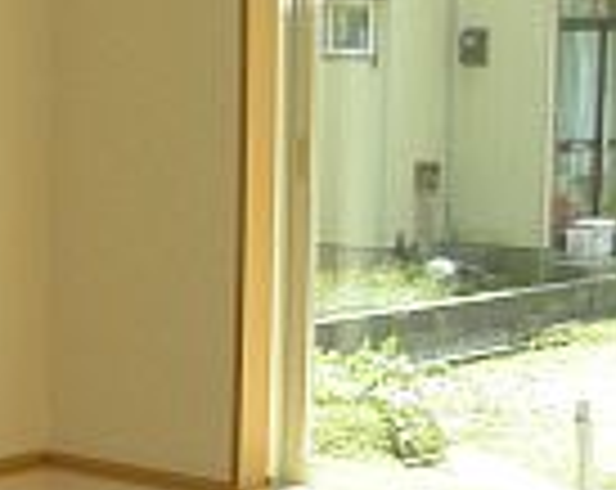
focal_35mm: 125
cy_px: 335
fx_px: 2274
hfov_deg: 13.7
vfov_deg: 12.3
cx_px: -504
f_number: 2.8
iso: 64
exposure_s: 1/158
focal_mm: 5.7
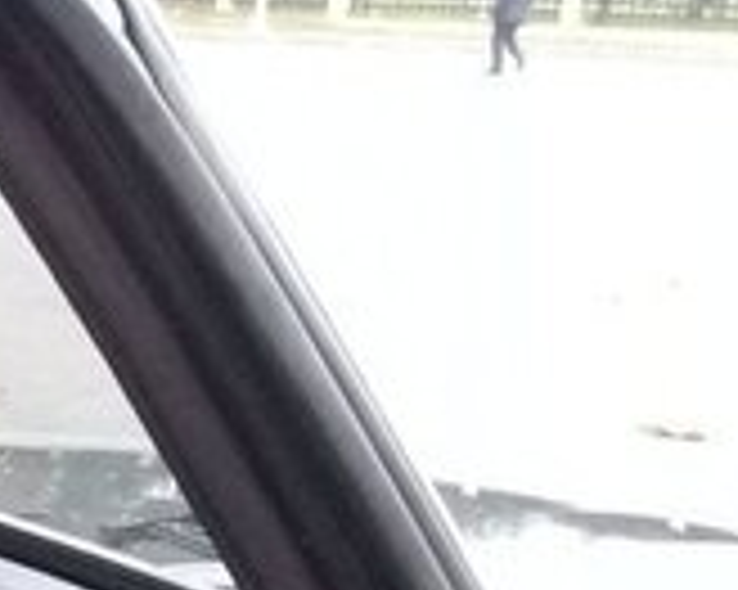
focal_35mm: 122
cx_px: -626
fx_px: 2663
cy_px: 1025
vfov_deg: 11.8
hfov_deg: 13.9
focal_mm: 3.3
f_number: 2.2
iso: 200
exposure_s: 1/25
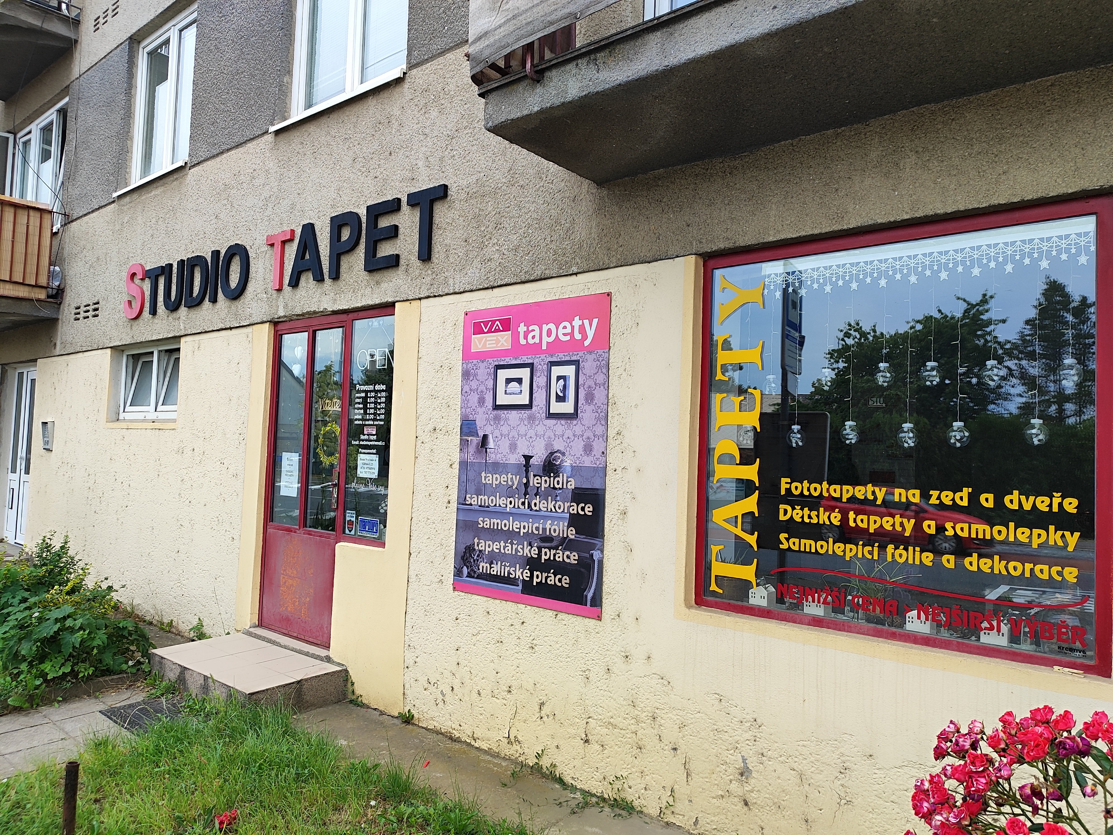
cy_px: 418
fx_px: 772
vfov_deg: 56.8
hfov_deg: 71.6
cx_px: 556
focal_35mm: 24
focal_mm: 5.89
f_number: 1.89
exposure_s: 1/241
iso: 50
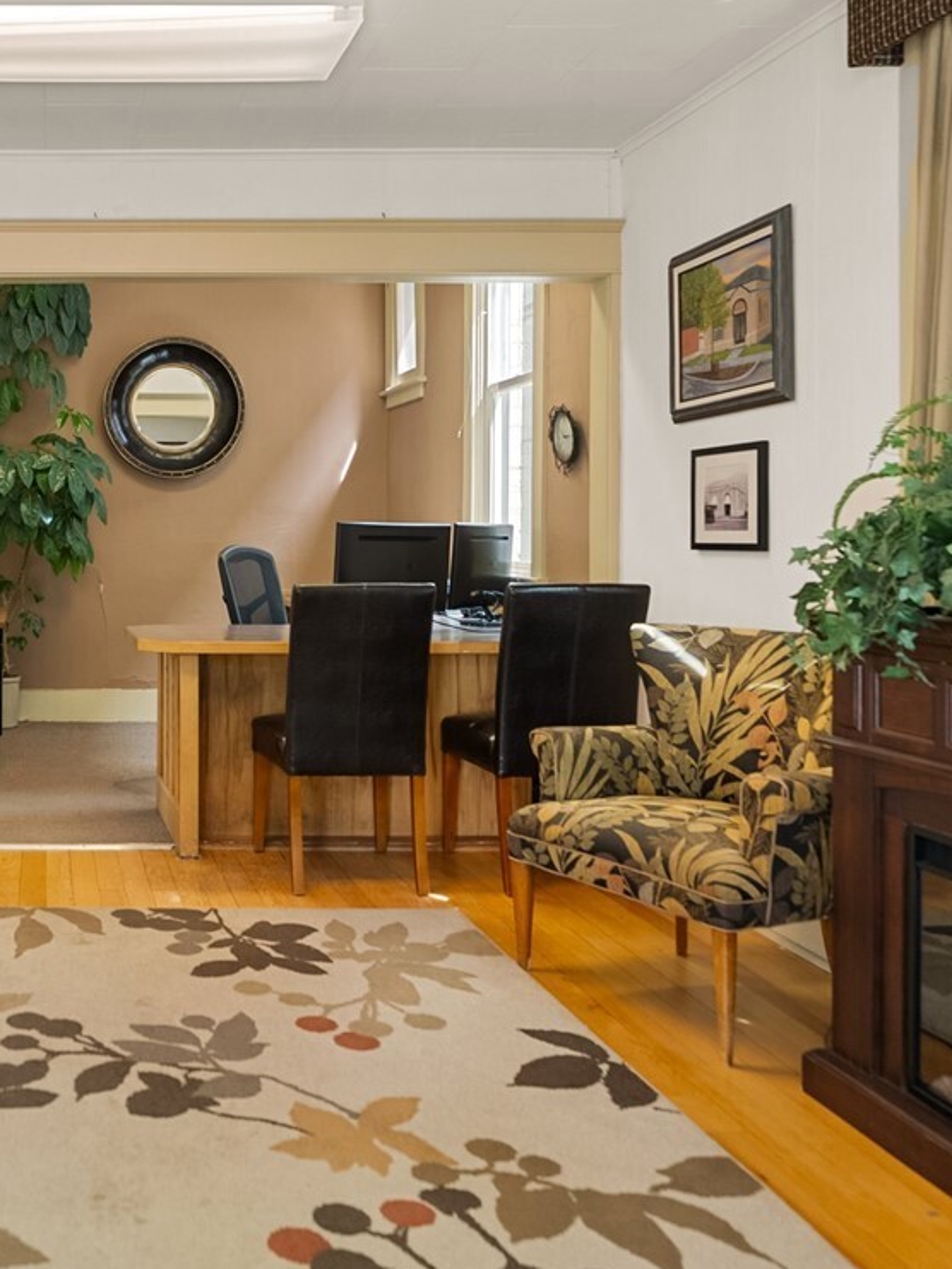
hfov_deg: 38.5
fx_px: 1218
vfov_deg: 54.5
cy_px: 492
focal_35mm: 33
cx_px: 25
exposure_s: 1/15
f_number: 2.8
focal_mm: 15.1
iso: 400
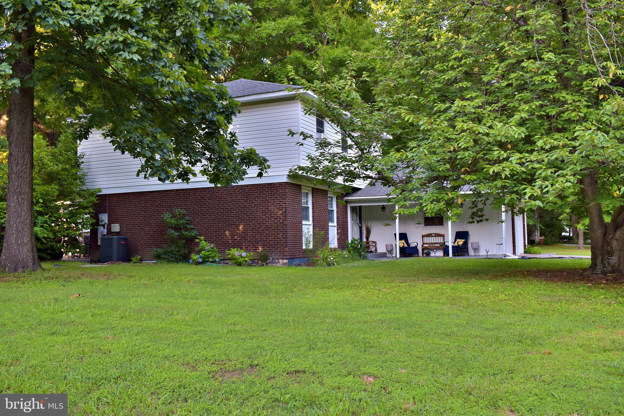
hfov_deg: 53.1
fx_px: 624
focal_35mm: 36
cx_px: 312
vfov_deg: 36.9
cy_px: 208
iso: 100
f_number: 6.3
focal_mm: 24
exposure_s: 1/30
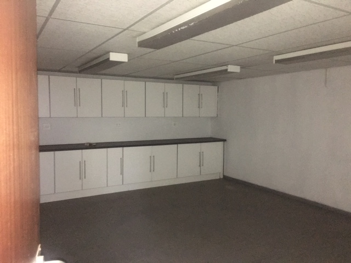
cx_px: 176
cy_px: 132
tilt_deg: -4.7
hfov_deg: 61.7
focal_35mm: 29
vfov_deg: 48.2
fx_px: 294
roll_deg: +0.0
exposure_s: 1/17
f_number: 2.2
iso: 640
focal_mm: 4.15
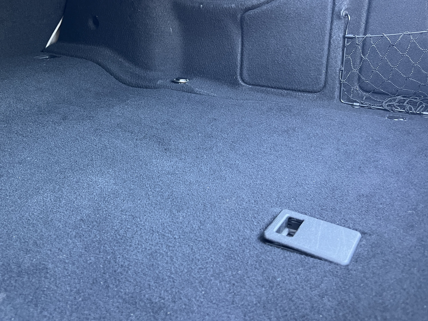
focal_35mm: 35
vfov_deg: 40.6
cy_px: 134
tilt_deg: -20.9
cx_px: 185
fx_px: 433
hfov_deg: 52.5
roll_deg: +2.4
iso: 320
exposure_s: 1/60
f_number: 1.5
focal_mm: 5.7
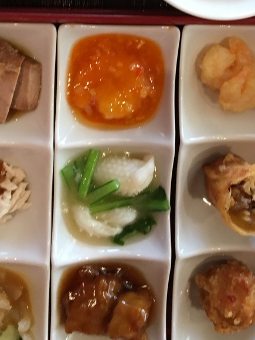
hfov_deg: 24.4
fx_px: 589
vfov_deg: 30.9
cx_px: 143
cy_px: 42
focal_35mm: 60
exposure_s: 1/30
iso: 100
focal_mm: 4.15
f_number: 2.2
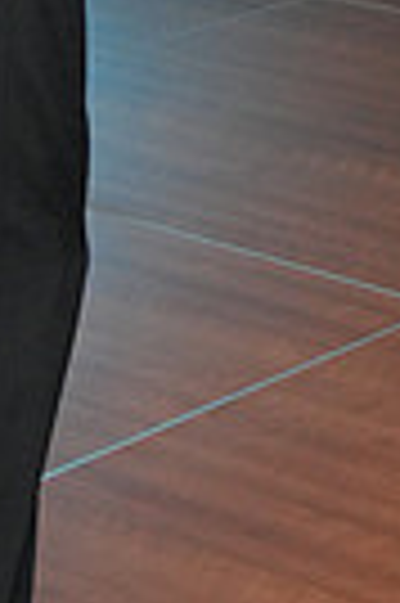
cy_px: -464
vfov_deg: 10.6
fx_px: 3041
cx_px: 389
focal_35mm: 182
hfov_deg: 7.5
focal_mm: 42
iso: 3200
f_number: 4
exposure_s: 1/200
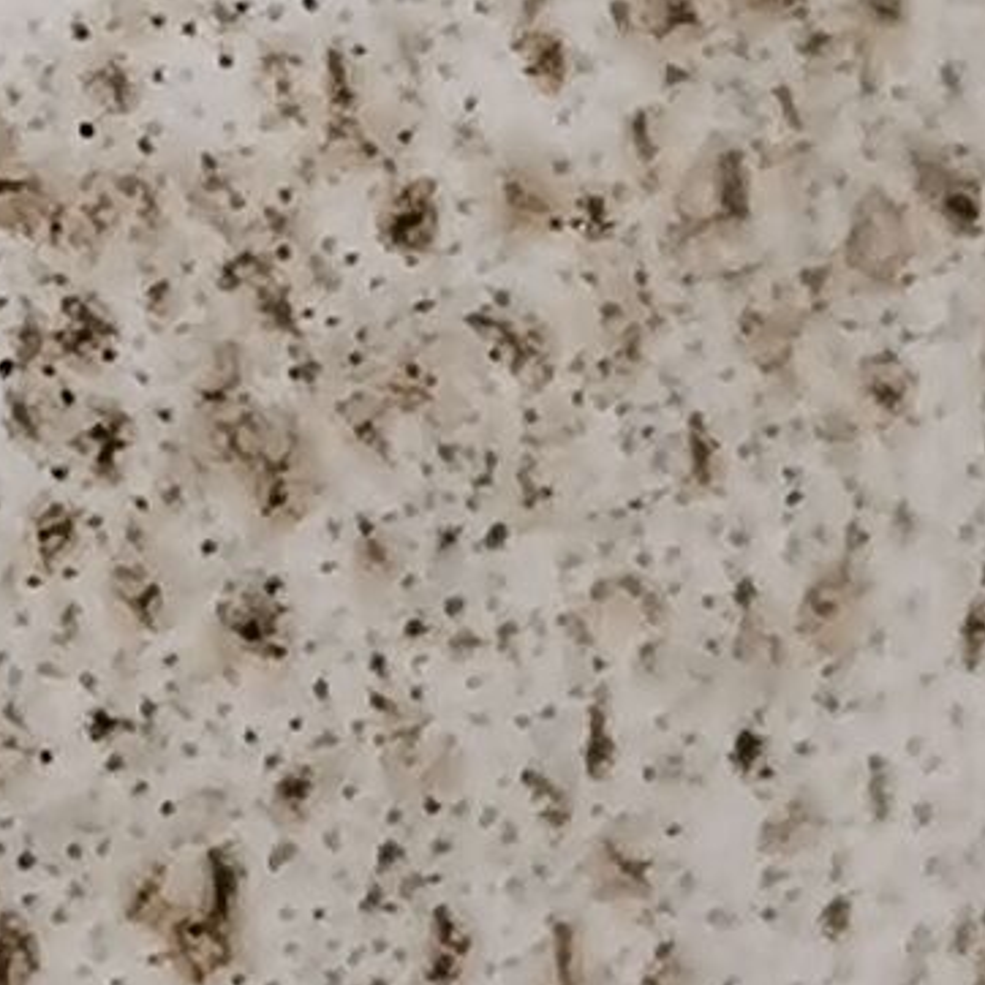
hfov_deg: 5.3
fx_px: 10334
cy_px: -93
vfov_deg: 5.4
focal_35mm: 321
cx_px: -1540
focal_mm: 5.58
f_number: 1.8
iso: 160
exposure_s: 1/100
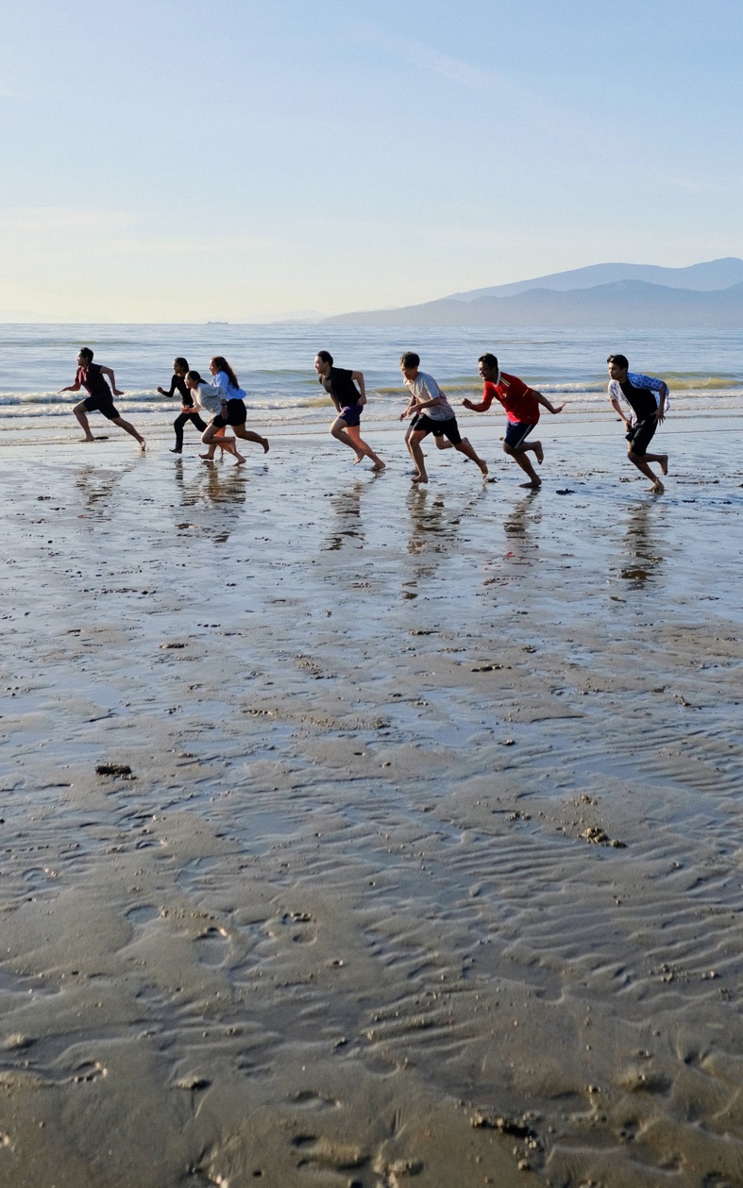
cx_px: 532
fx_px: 1652
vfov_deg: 38.8
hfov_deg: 25.1
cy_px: 344
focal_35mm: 51
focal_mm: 23
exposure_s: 1/4700
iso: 400
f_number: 3.2
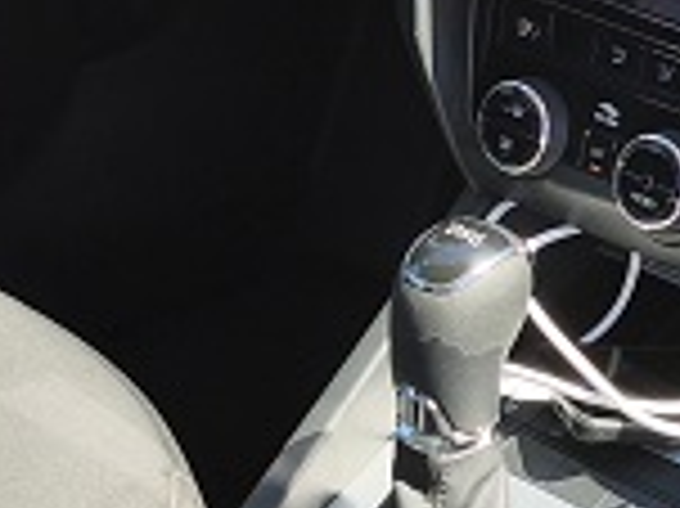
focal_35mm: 137
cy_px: 389
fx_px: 2689
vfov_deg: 10.8
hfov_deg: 14.3
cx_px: 522
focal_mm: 5.35
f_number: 1.7
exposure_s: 1/3240
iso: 160
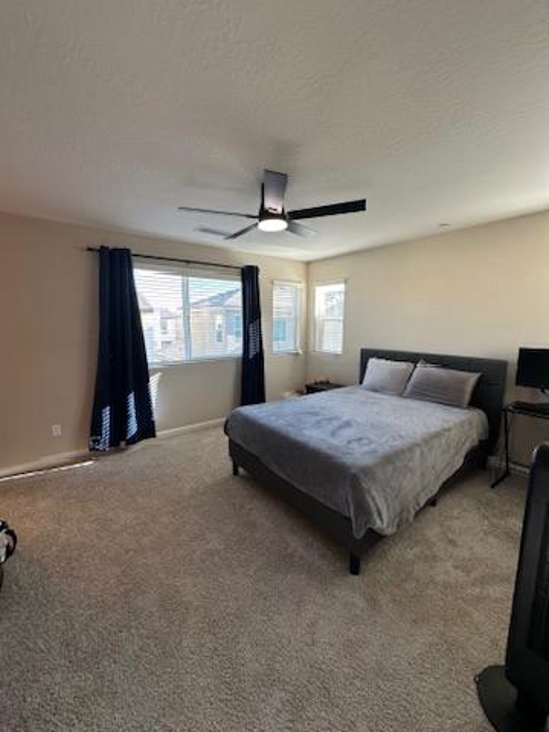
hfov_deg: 85.7
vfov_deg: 102.1
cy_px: 366
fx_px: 296
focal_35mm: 14
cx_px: 274
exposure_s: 1/120
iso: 80
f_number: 2.2
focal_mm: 2.22
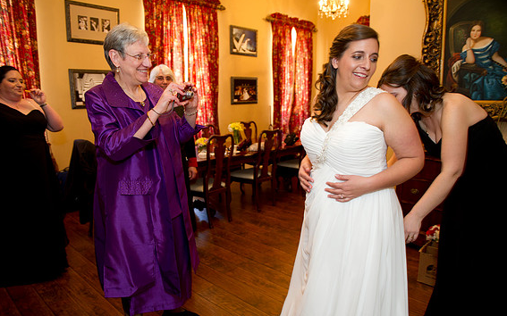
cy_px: 168
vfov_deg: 49.2
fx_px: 345
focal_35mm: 25
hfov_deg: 72.6
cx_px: 254
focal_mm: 24
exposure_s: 1/40
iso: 800
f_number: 3.2
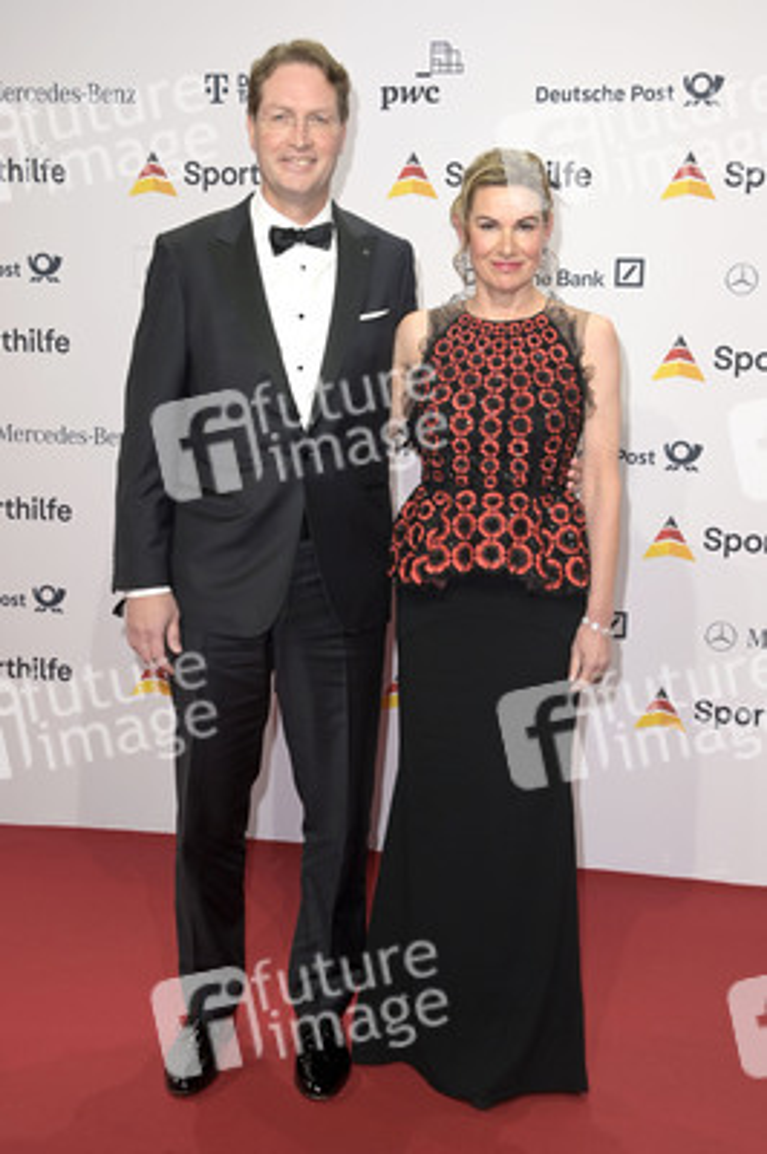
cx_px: 384
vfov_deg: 41.1
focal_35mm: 48
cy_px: 577
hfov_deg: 28.0
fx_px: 1537
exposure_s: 1/250
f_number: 6.3
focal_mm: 48
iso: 640
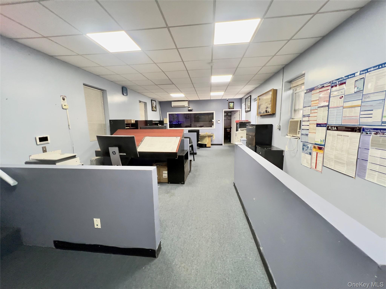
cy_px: 144
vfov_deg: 89.9
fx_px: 145
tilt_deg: -3.2
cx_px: 193
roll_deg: +1.1
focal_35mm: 13
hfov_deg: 106.2
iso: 250
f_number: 1.8
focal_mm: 1.57
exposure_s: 1/60
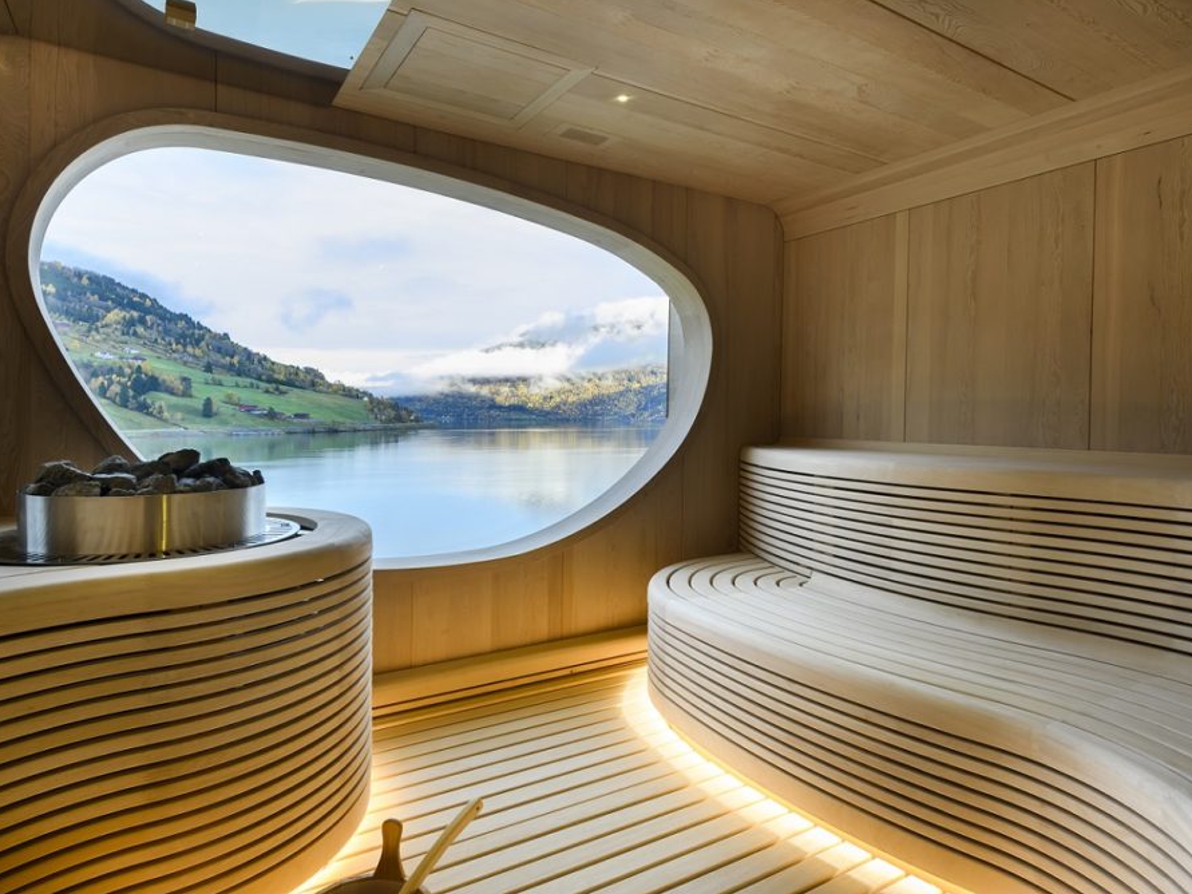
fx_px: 723
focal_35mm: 21
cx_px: 602
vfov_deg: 63.4
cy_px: 441
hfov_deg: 79.0
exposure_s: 1/4
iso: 200
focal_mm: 19
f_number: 11
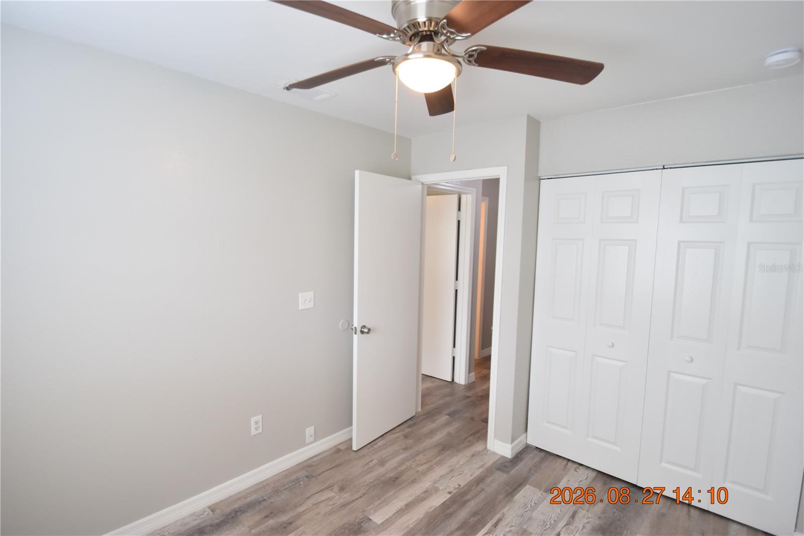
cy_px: 268
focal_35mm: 17
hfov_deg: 92.5
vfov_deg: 69.6
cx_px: 402
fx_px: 385
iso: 720
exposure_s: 1/60
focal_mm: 11.5
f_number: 4
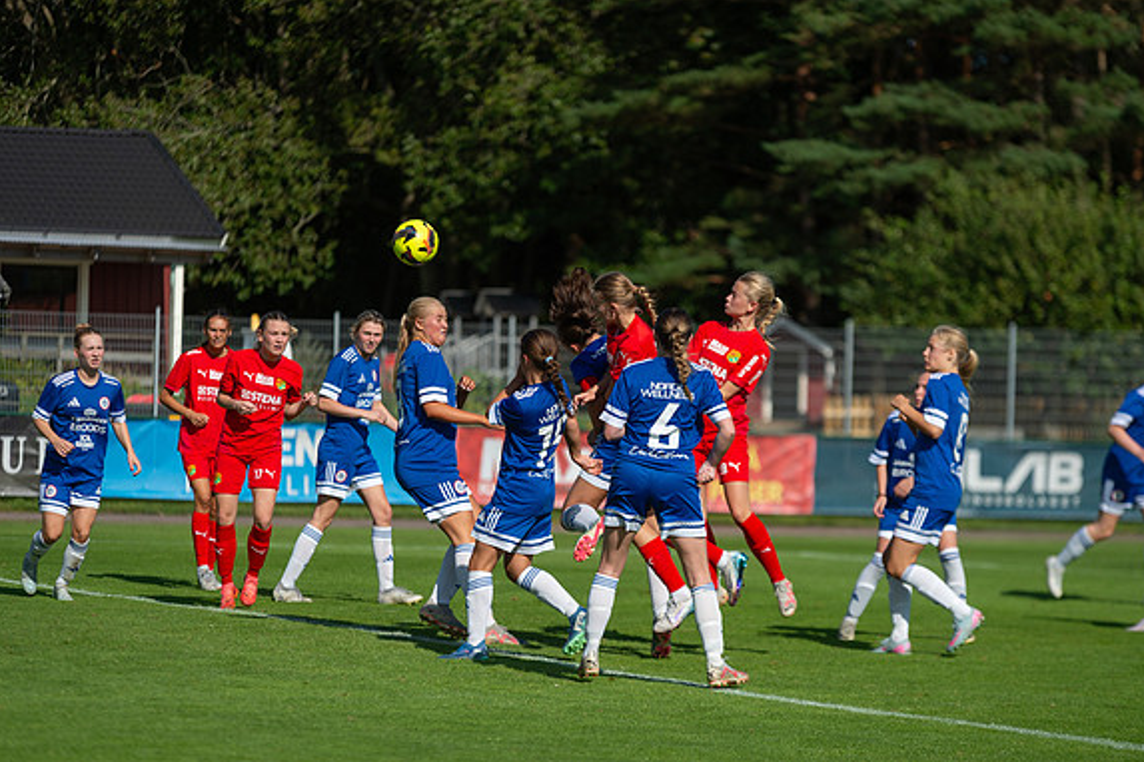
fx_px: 5624
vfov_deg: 7.8
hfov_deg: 11.6
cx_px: 575
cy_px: 379
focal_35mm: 177
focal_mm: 175
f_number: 3.2
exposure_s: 1/3200
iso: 110
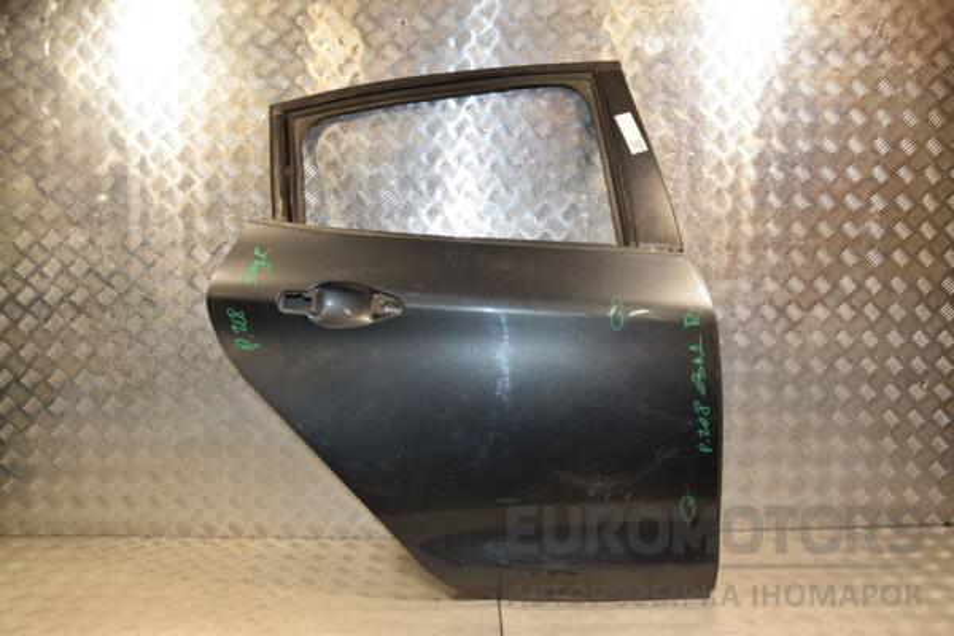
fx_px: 835
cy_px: 318
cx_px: 477
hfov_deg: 59.5
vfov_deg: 41.7
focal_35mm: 32
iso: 800
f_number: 5
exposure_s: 1/200
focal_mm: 21
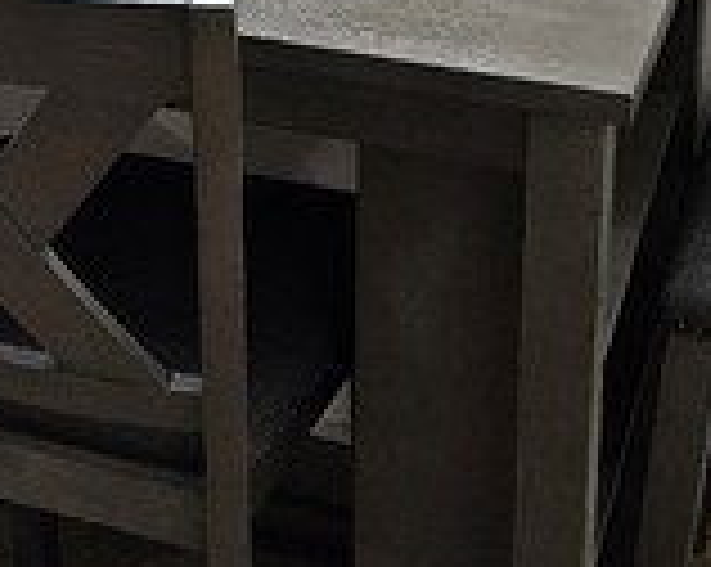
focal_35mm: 91
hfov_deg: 20.5
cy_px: -212
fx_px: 1913
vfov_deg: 15.8
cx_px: 40
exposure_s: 1/120
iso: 1250
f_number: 1.8
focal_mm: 5.4
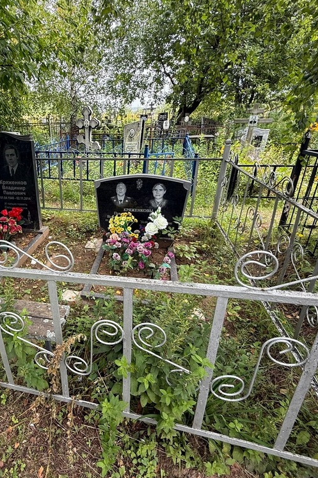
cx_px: 76
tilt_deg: -22.9
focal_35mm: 20
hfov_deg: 58.4
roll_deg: +4.4
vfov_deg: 84.0
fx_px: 265
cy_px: 235
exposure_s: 1/109
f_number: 2.2
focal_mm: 2.22
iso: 40
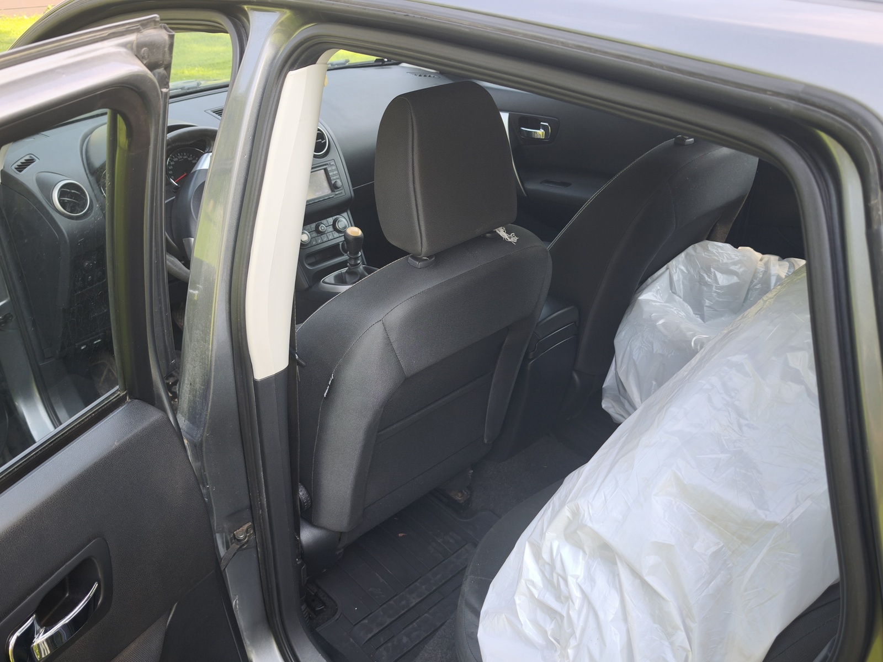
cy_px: 331
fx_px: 765
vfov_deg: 46.8
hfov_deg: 60.0
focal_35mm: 30
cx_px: 442
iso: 50
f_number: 1.6
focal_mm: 6.57
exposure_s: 1/143
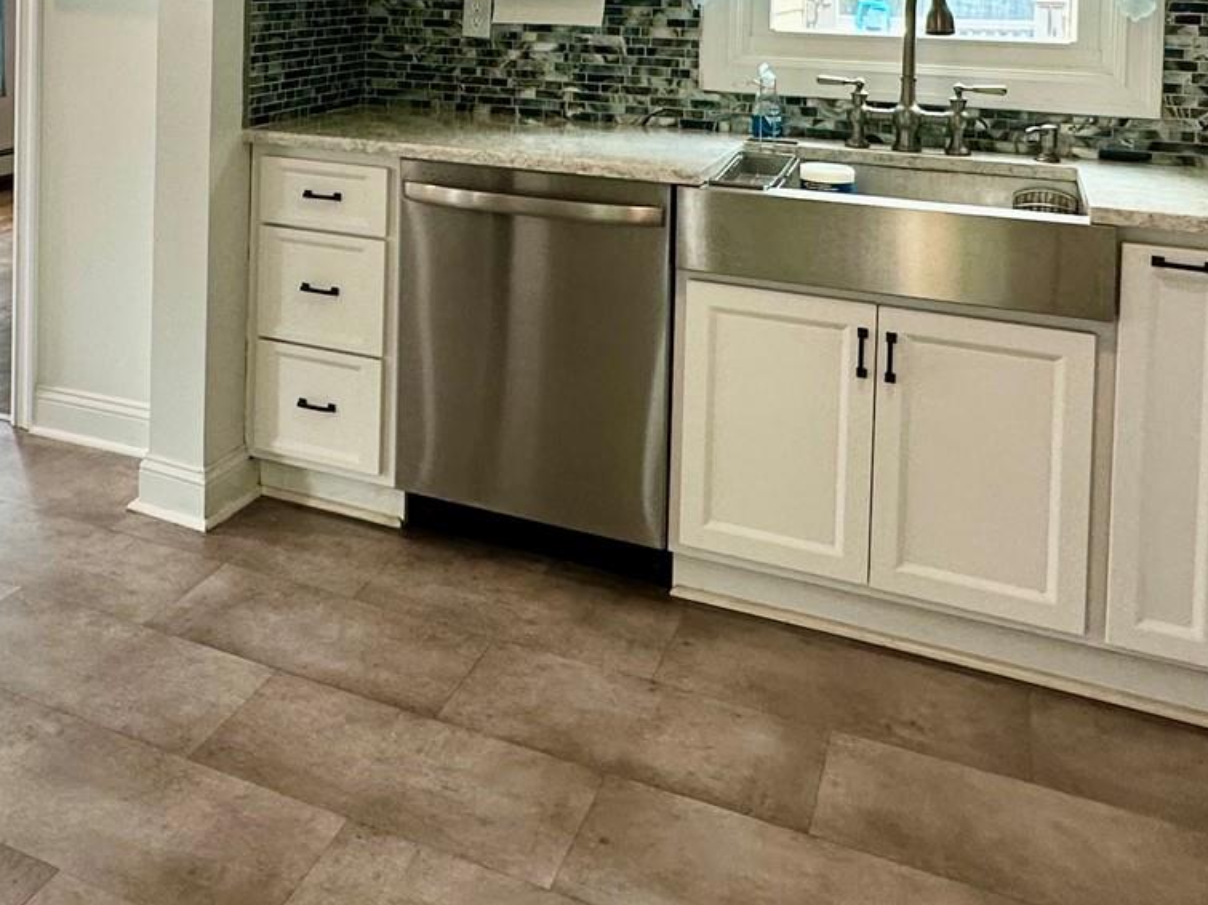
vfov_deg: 34.1
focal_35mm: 38
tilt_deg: -0.6
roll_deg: -1.4
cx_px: 320
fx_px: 1326
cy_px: -14
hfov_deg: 47.4
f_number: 2.2
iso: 160
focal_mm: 2.22
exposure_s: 1/120
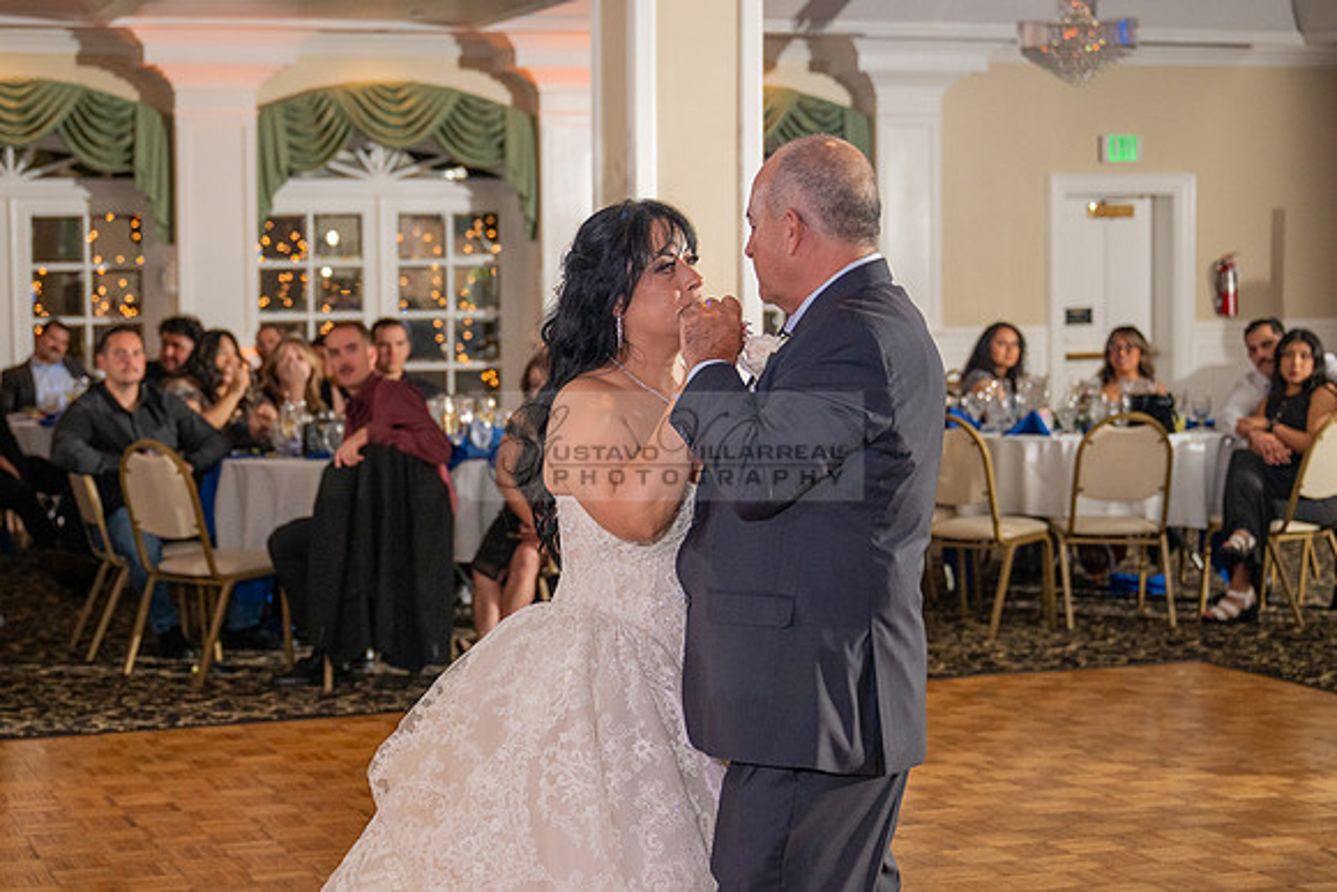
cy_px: 485
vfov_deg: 19.8
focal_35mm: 69
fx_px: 2562
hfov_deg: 29.1
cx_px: 465
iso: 640
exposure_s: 1/160
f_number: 3.2
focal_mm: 52
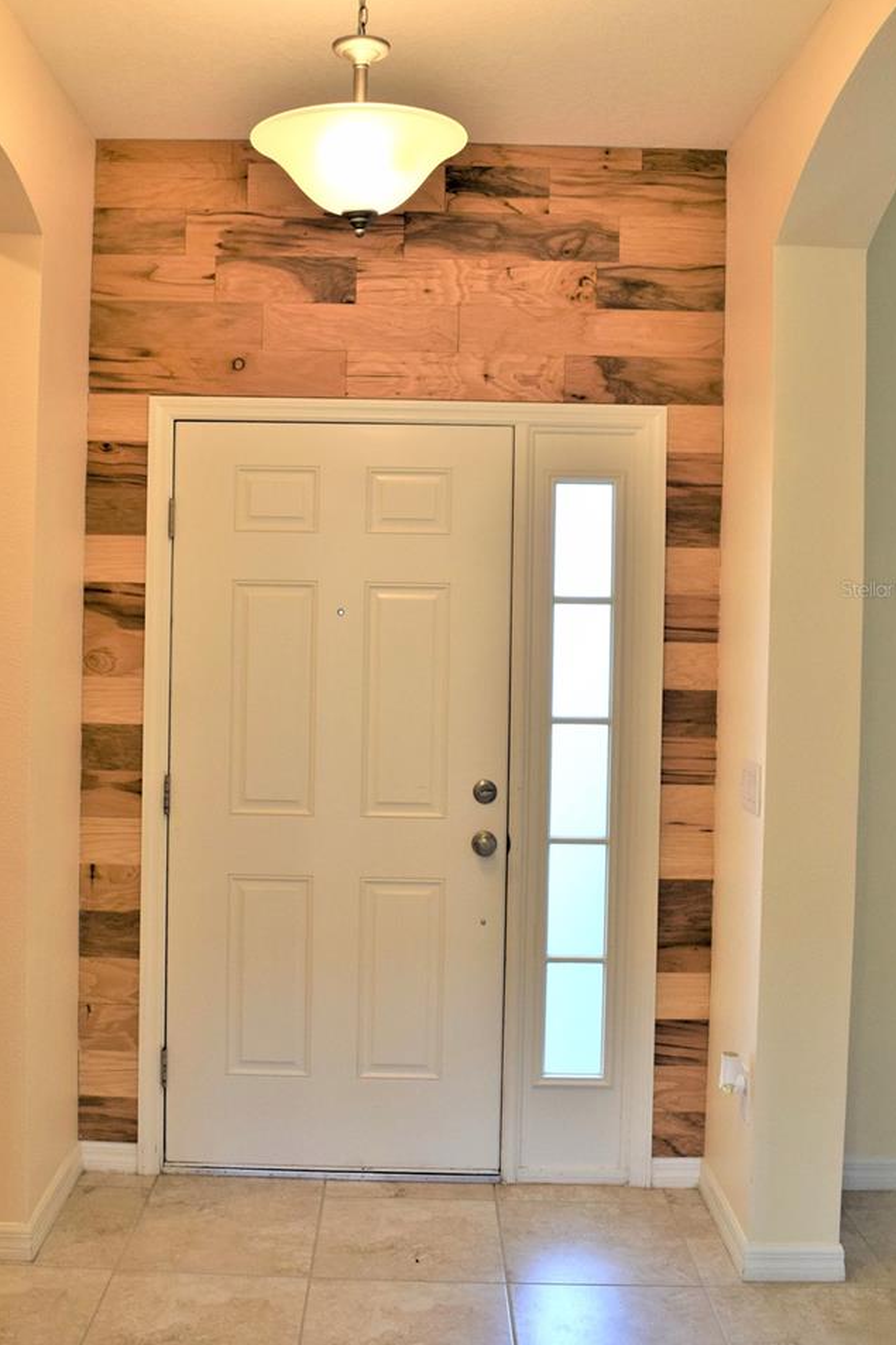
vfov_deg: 55.6
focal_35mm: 34
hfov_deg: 38.8
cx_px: 371
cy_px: 589
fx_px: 1270
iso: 400
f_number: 5.6
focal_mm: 18
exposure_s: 1/125
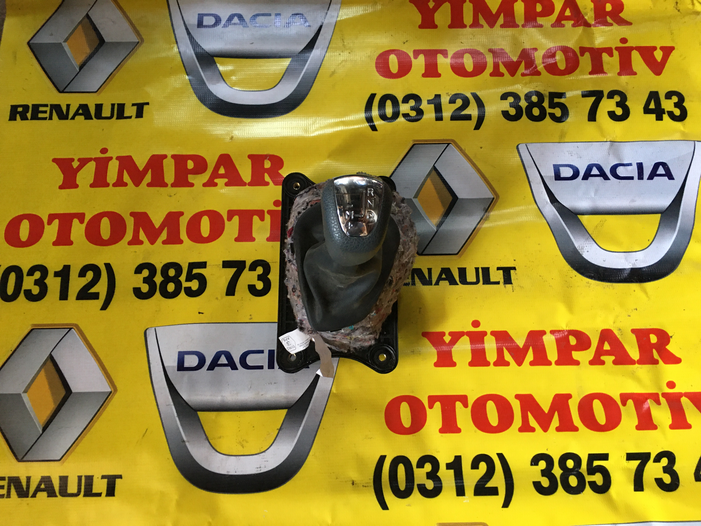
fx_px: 587
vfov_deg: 48.2
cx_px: 350
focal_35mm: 29
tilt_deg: -76.1
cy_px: 263
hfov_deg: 61.7
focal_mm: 4.15
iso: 100
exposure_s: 1/17
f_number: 2.2
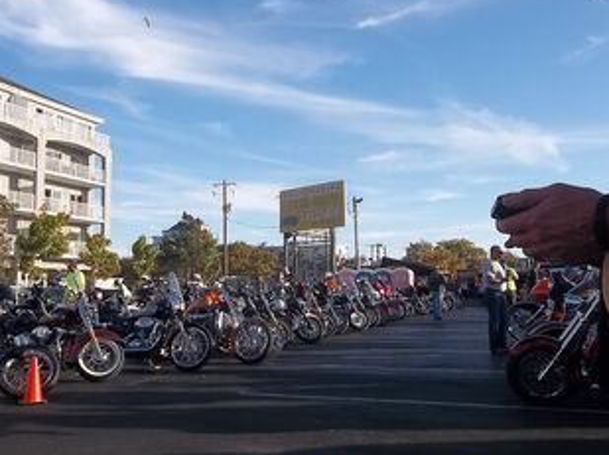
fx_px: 615
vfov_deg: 40.6
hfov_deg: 52.4
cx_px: 252
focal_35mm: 35
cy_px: 205
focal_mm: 4.9
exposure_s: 1/100
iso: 80
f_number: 8.9
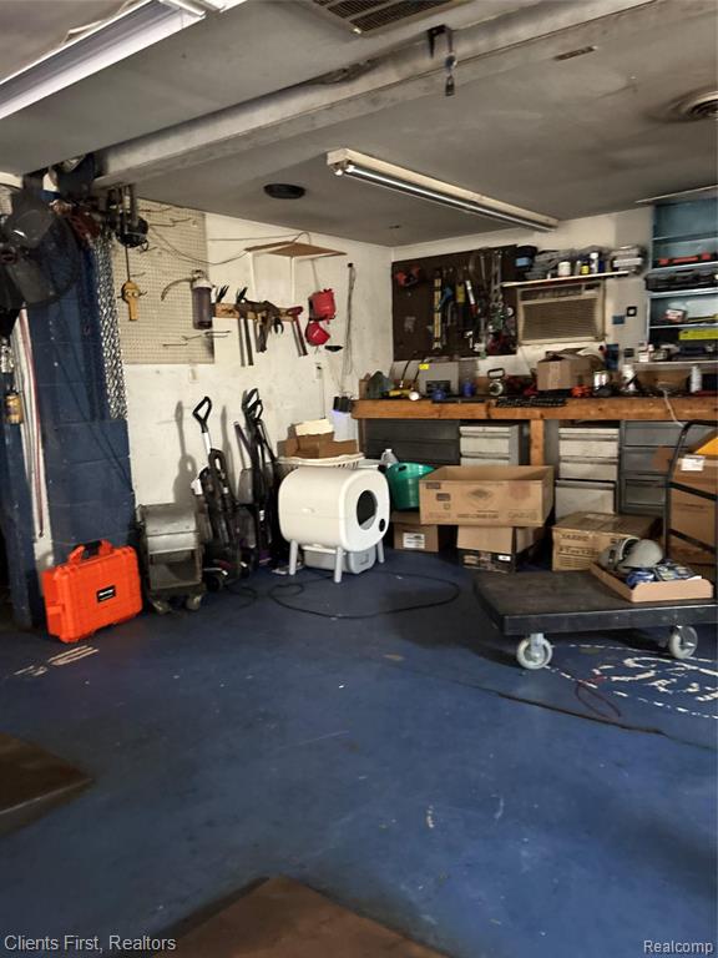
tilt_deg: -9.1
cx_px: 359
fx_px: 719
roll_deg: +0.2
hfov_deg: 53.1
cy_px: 479
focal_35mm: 26
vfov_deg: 67.3
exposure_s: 1/23
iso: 1000
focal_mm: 5.96
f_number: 1.6
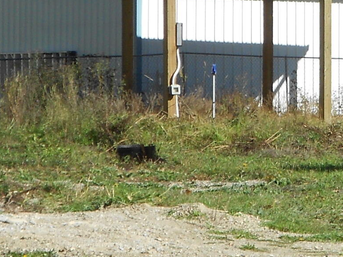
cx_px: 421
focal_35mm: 255
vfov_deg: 5.8
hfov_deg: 7.7
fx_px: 2527
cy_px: -21
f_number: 5.3
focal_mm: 11.6
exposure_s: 1/400
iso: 80
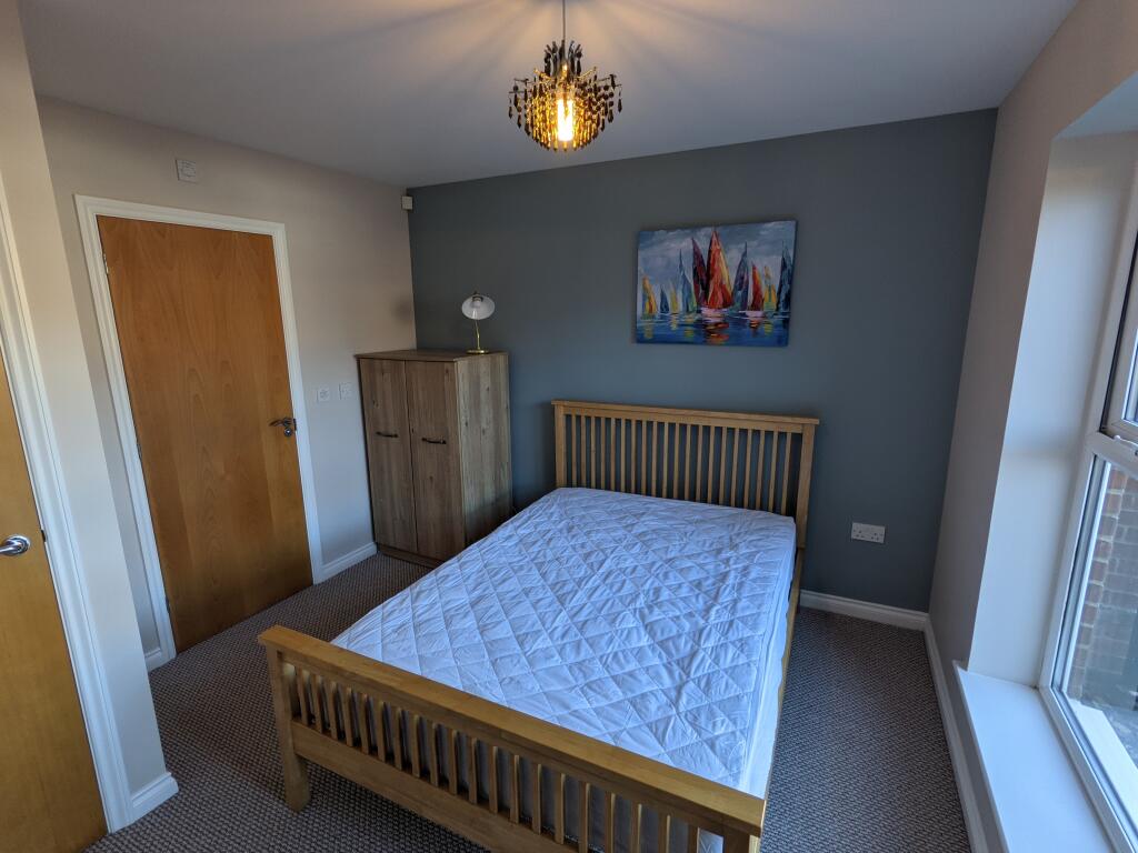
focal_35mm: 16
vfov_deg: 78.1
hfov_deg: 94.5
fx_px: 526
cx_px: 569
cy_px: 426
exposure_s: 1/50
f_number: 2.2
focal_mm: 2.22
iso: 50
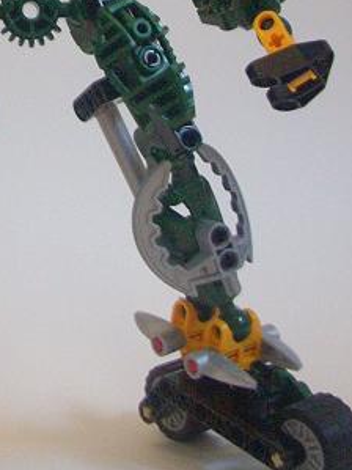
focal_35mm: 95
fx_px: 1289
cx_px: 11
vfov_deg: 20.0
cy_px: -6
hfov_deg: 15.3
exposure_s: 1/4
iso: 308
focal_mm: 6.2
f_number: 2.8
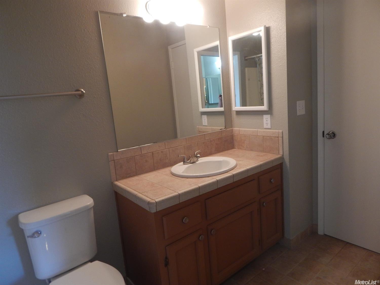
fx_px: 241
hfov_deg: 76.4
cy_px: 142
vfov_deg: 61.1
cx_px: 190
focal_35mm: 22
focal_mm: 4
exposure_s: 1/30
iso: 220
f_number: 3
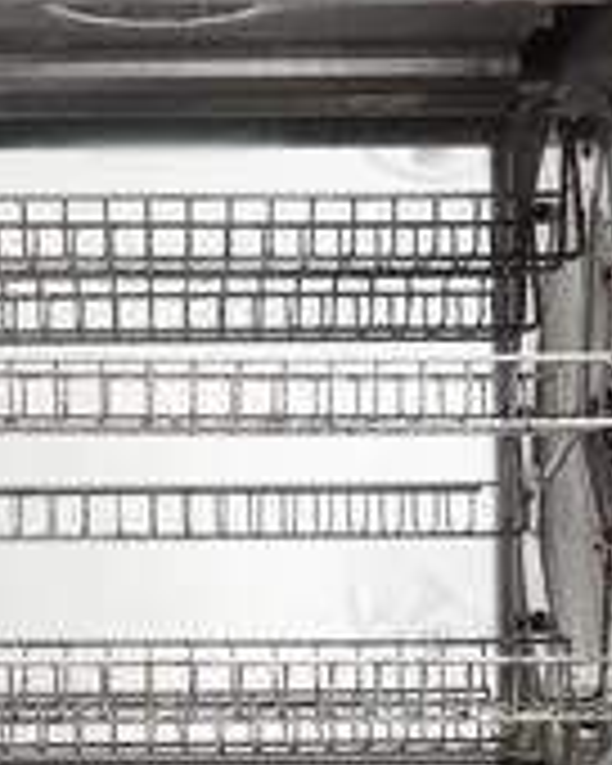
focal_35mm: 97
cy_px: 405
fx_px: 2196
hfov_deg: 15.8
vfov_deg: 19.8
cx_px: 164
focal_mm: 16.21
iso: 2000
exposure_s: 1/50
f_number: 4
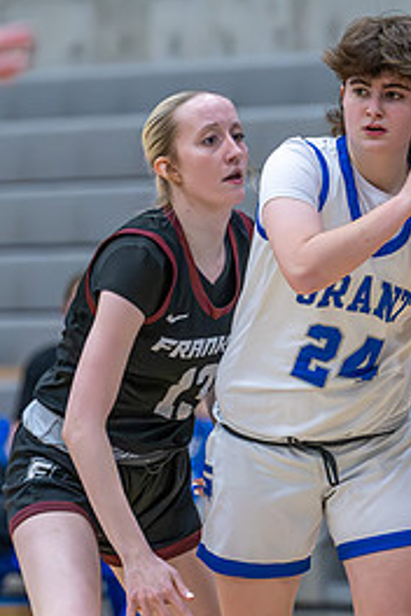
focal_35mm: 468
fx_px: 8014
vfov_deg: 4.4
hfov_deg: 2.9
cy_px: 378
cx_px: 170
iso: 7200
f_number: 2.8
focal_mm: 150
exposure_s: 1/1000
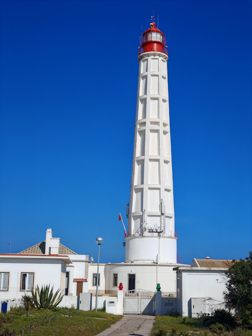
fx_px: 524
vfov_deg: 35.5
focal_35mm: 54
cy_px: 168
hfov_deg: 27.0
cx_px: 126
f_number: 1.9
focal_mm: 6.67
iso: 50
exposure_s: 1/3300
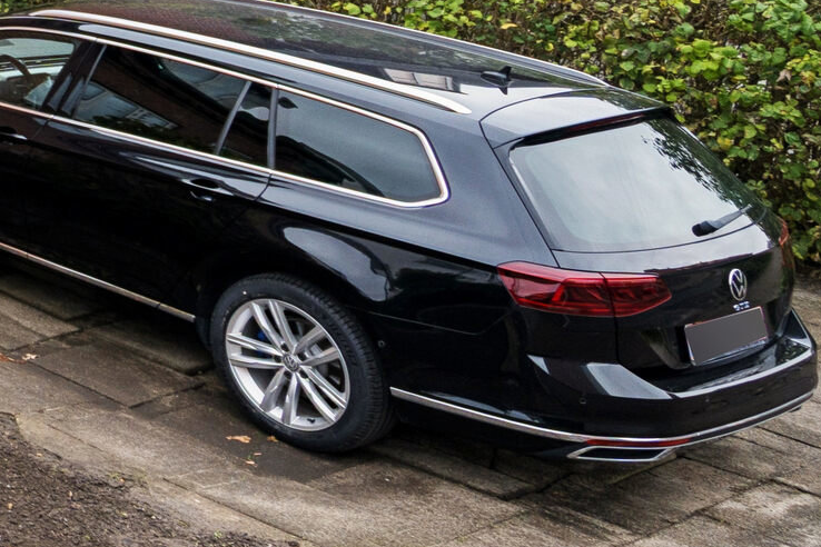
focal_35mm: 65
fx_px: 1482
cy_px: -246
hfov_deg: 19.9
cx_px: -743
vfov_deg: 18.7
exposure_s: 1/160
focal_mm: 16
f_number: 4
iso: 250
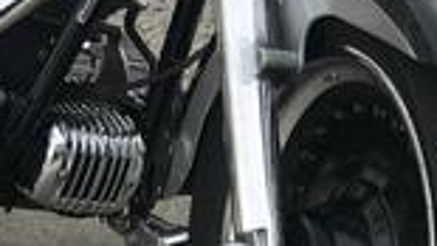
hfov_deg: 8.7
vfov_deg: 4.9
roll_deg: +1.3
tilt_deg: -18.8
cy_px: -13
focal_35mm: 249
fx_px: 2884
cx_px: 100
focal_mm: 6.6
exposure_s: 1/249
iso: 20
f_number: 2.8
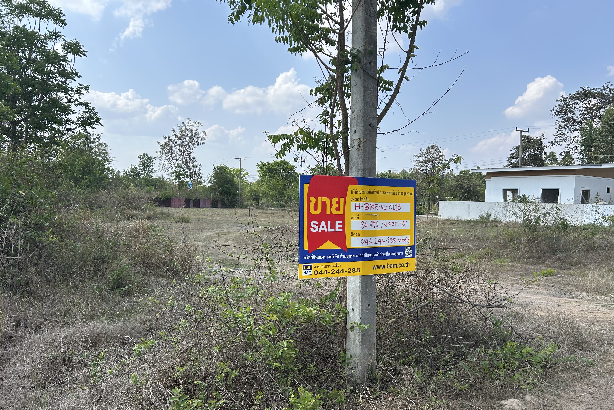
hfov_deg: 65.5
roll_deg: -1.9
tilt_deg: -4.0
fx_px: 478
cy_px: 229
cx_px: 301
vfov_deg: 46.3
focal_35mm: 28
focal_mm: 5.7
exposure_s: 1/3968
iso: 50
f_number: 1.5
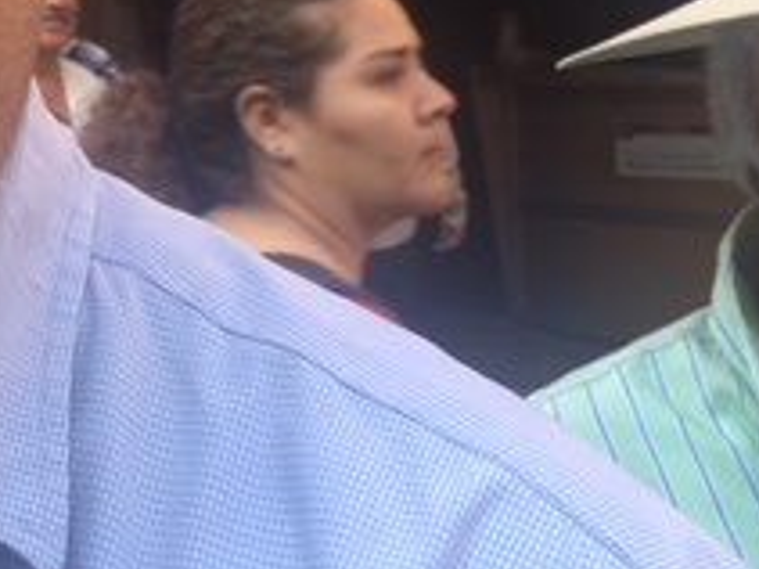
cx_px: -374
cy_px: -22
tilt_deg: +1.9
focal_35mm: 88
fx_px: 1928
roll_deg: +0.1
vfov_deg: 16.4
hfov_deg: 19.5
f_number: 2.2
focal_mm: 4.15
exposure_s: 1/159
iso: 25
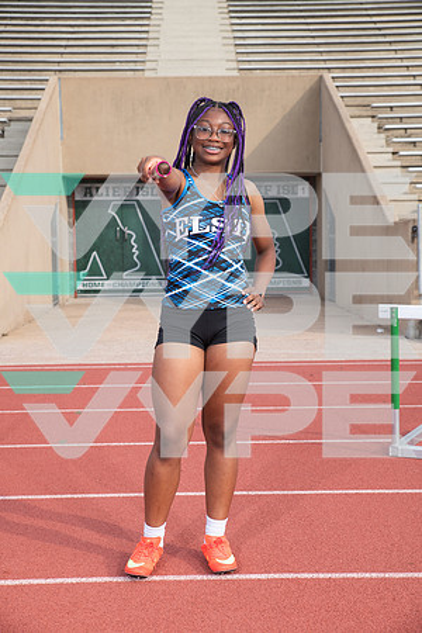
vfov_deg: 34.5
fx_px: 1020
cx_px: 211
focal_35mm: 58
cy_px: 316
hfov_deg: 23.4
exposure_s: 1/320
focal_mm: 58
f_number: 8
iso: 160
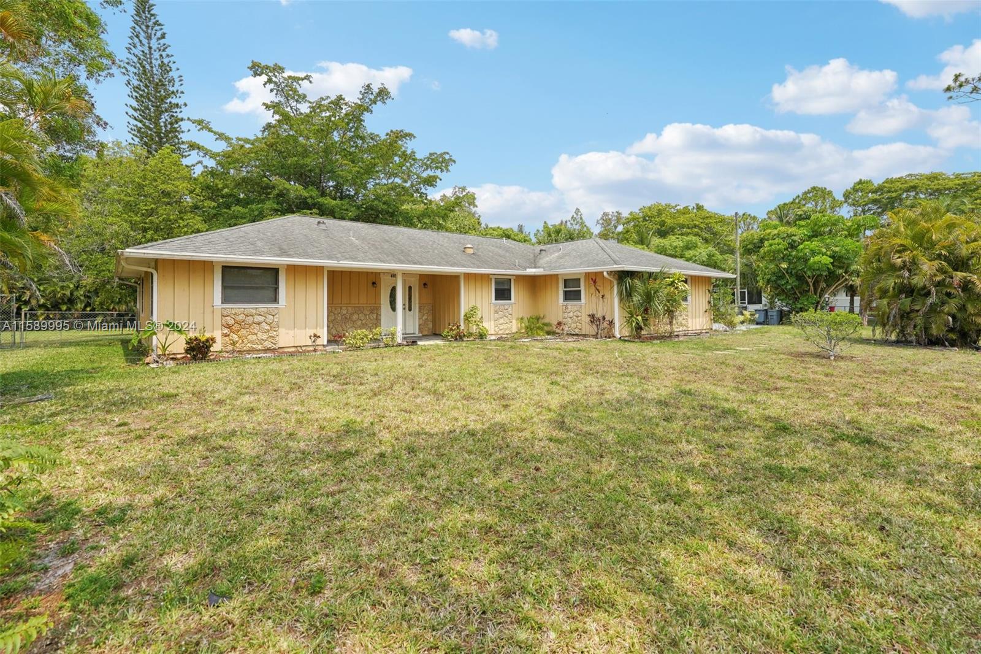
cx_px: 490
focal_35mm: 16
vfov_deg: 73.7
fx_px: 436
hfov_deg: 96.7
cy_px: 327
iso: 250
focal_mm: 16
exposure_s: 1/500
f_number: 8
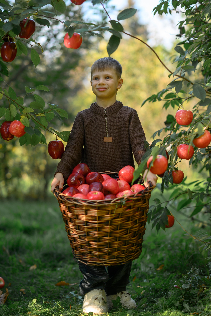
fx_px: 800
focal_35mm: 91
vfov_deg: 22.4
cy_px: 169
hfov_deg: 15.0
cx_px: 108
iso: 250
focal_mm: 85
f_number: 2.2
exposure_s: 1/800
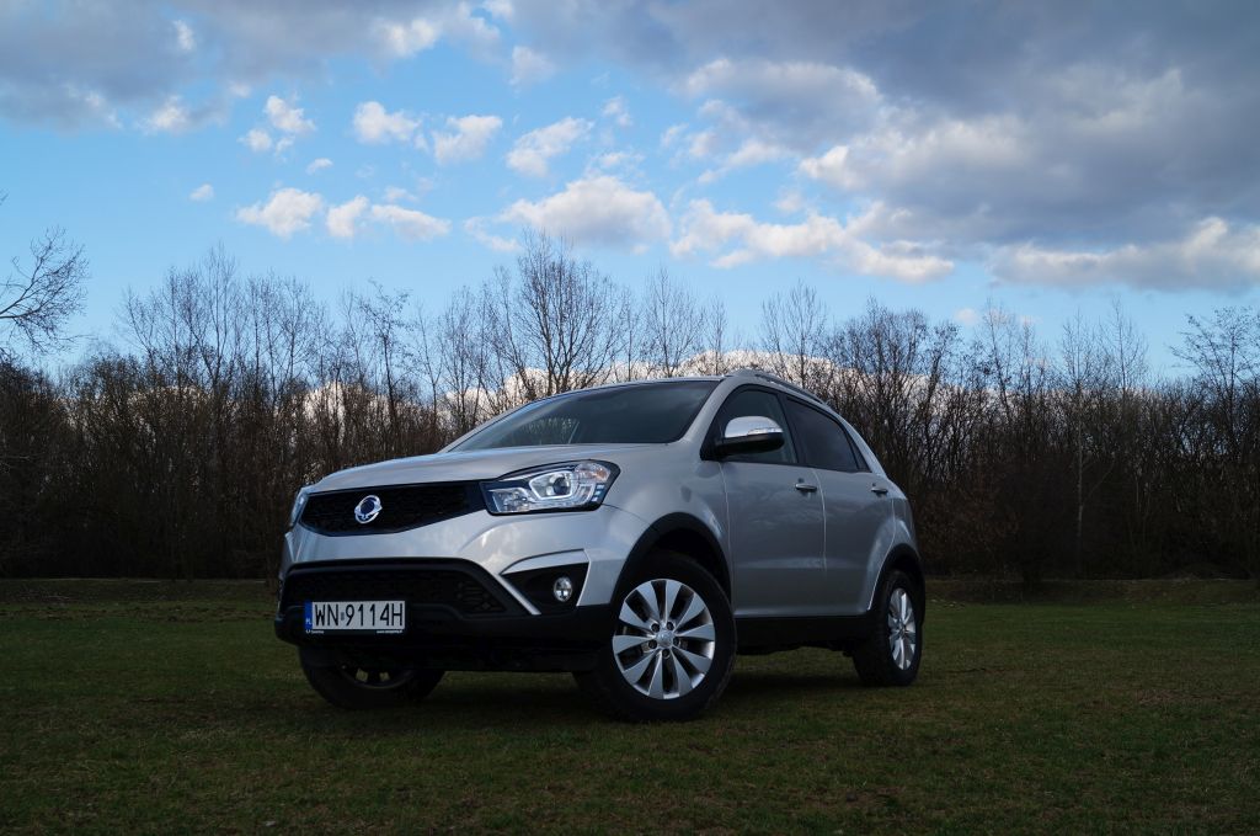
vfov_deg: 36.7
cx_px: 630
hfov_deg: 53.2
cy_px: 418
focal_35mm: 36
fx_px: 1258
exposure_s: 1/100
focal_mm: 24
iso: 100
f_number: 10
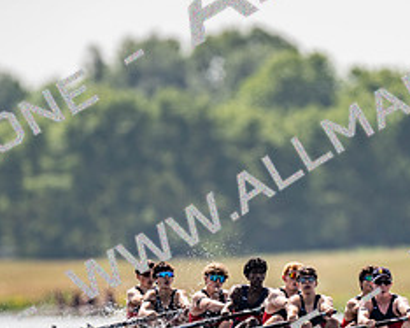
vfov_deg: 1.1
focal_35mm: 1397
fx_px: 16945
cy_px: 304
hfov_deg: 1.4
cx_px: 282
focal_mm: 600
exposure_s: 1/2500
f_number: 4
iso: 110
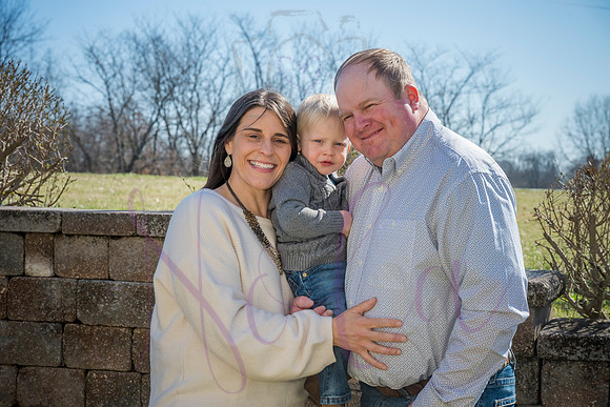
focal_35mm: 74
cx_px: 305
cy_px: 204
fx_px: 1254
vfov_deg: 18.4
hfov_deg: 27.3
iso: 400
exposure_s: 1/640
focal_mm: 74
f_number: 9
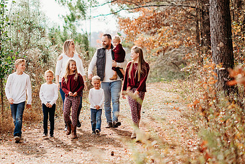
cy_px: 81
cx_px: 97
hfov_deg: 15.2
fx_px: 919
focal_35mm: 135
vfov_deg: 10.2
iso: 100
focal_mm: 85
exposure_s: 1/1250
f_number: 2.2
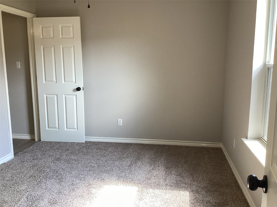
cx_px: 138
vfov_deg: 45.4
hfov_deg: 58.4
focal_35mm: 31
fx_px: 248
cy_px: 104
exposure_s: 1/60
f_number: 2.4
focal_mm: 3.3
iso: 80
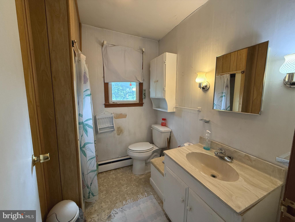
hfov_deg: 102.1
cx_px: 148
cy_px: 111
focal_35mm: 14
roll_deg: -0.4
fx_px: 119
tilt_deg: -6.3
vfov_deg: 85.7
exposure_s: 1/120
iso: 320
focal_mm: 2.22
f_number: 2.2
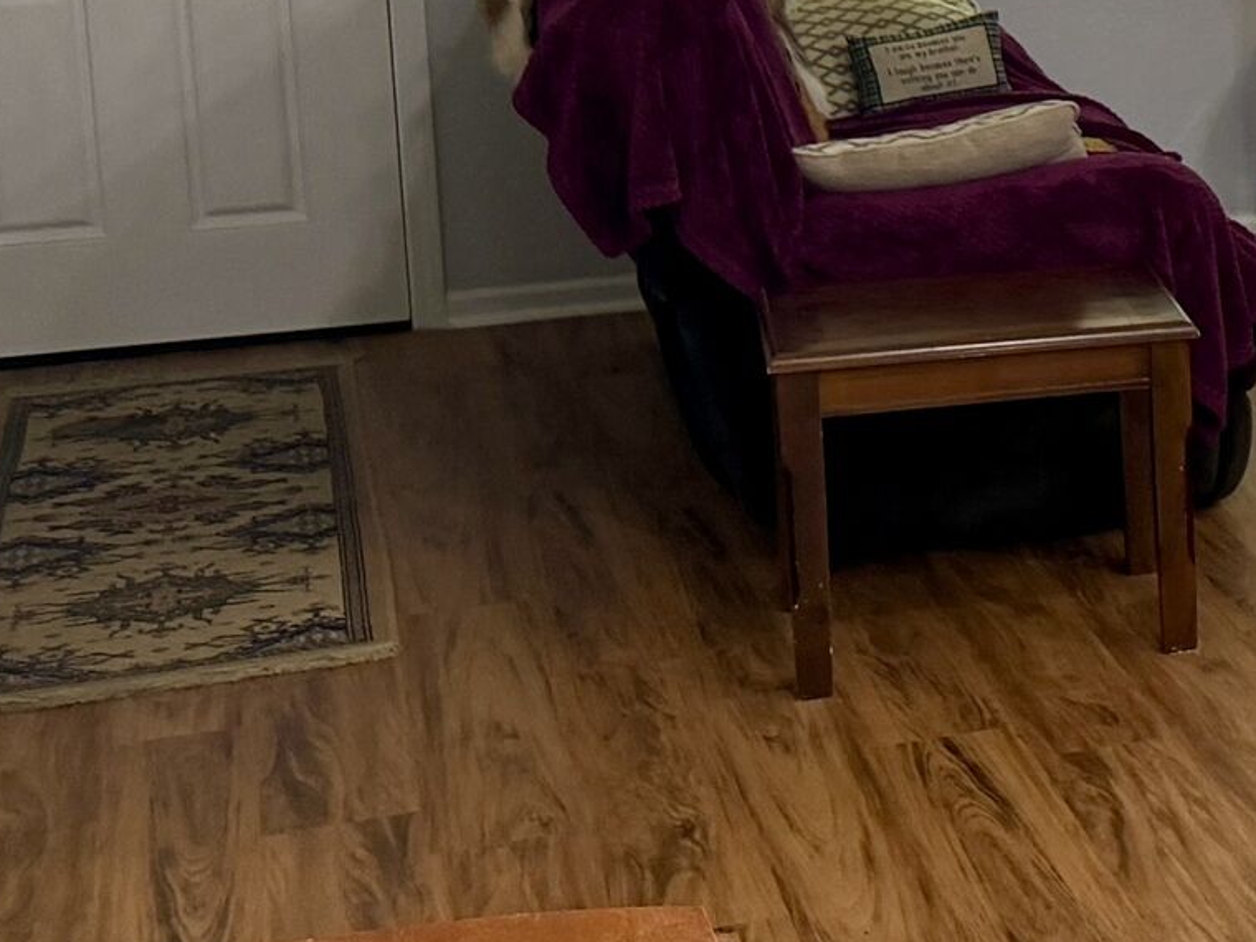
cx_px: 2514
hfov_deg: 15.9
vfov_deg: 15.0
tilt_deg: -7.6
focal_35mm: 97
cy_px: 35
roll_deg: +0.5
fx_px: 3520
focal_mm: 6.76
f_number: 1.78
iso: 160
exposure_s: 1/60
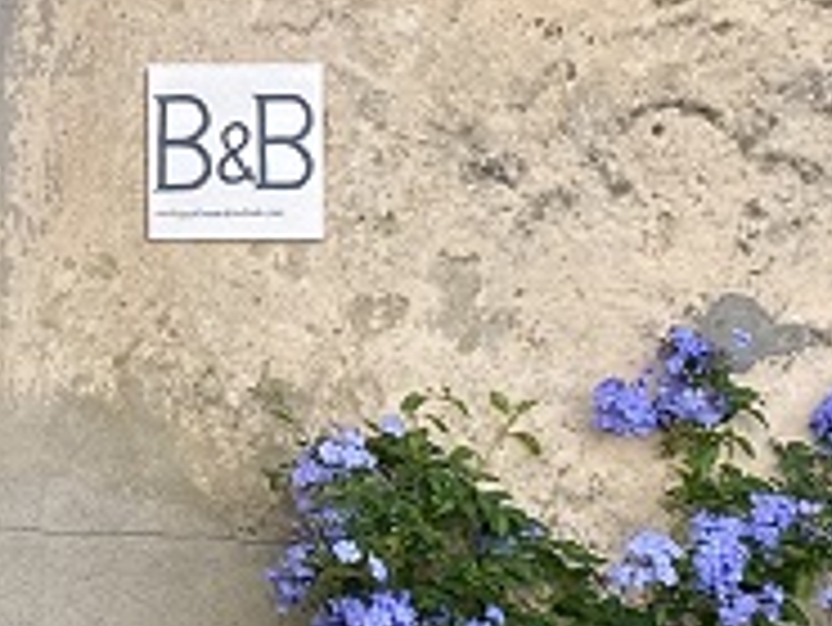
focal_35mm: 136
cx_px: -130
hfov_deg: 14.1
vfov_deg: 10.9
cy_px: 236
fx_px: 3271
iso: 32
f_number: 1.8
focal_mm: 4.25
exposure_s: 1/391
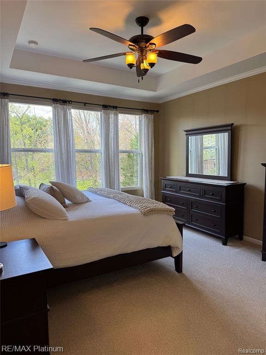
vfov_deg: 71.6
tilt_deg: -5.0
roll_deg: +0.2
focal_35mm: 24
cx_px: 133
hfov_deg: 56.8
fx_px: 246
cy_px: 178
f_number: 1.78
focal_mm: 6.76
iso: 80
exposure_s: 1/120
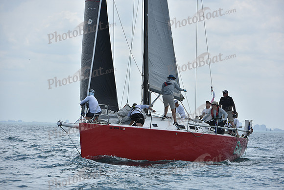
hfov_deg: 11.7
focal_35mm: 175
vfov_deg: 7.9
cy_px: 95
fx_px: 1381
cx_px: 142
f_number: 8
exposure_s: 1/1250
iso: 250
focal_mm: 175
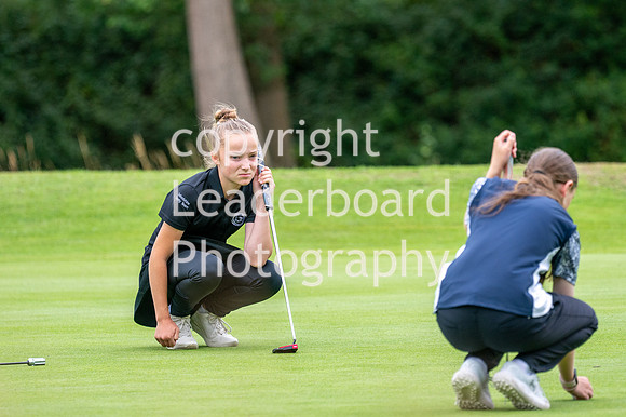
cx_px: 313
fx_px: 7820
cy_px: 208
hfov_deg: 4.6
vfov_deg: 3.1
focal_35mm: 450
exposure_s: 1/1250
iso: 400
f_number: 5
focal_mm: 300
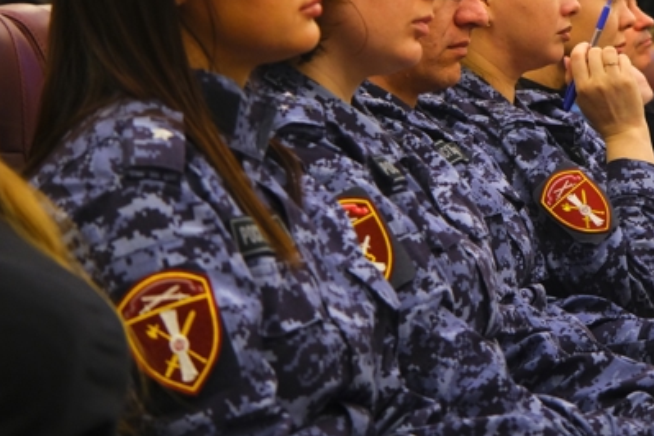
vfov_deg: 10.8
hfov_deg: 16.1
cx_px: 528
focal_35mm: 126
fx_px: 2289
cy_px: 69
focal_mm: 44.7
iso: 1250
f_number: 4
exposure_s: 1/60.2
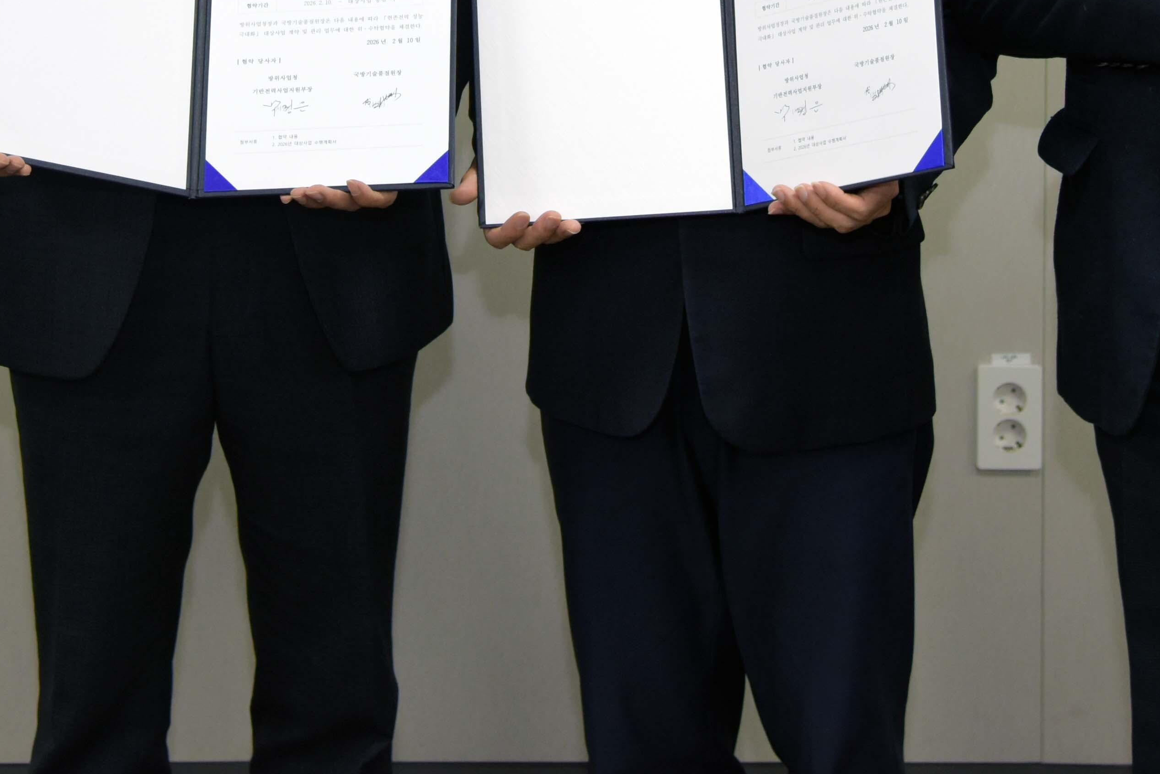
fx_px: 3739
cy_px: -272
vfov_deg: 11.5
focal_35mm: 116
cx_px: 468
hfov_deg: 17.6
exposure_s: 1/125
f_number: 4
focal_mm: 40
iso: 800
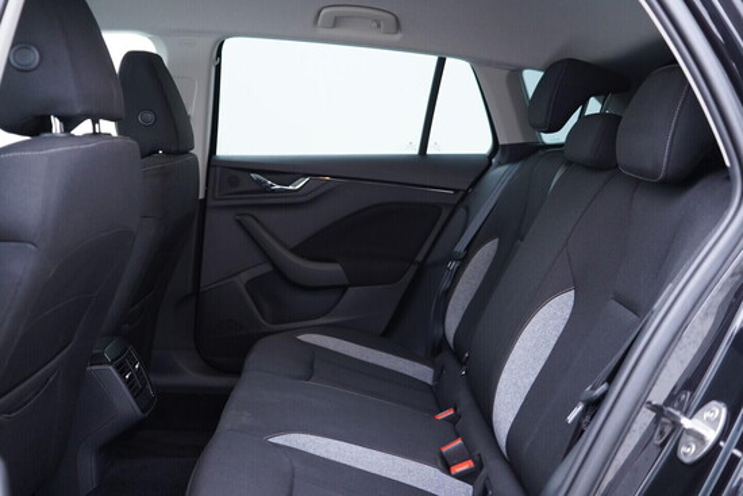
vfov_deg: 36.9
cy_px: 248
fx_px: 743
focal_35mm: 36
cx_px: 372
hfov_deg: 53.1
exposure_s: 1/40
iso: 640
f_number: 2.8
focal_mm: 24
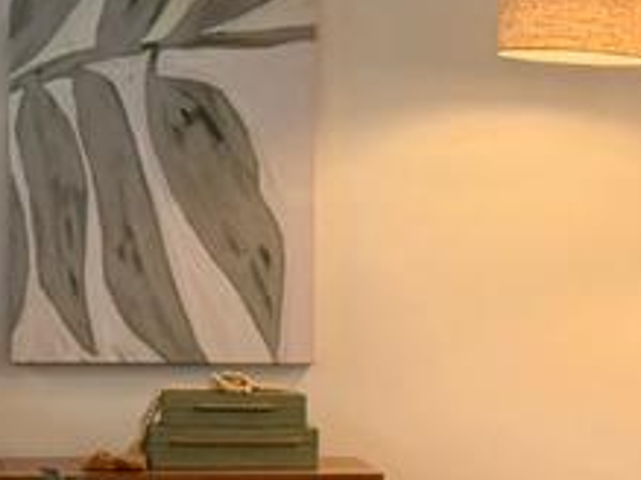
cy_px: 424
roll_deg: -1.2
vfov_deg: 9.3
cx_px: 919
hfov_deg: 12.0
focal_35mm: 158
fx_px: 2924
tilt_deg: -4.5
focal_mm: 6.76
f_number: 1.78
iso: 200
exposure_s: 1/222
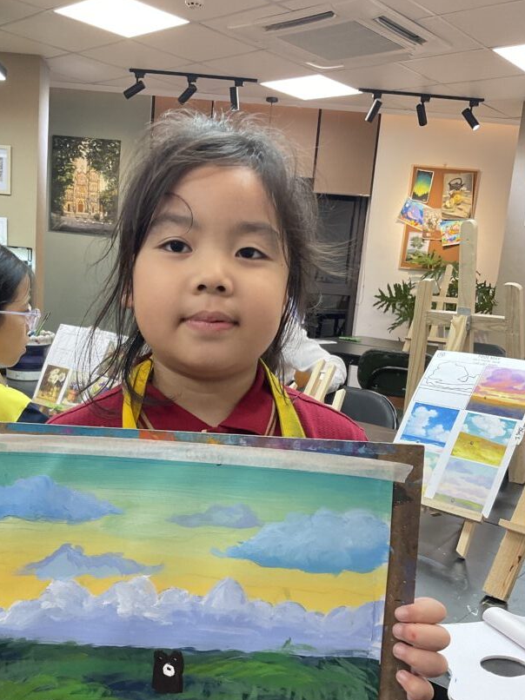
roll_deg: -5.4
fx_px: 728
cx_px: 212
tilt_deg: -11.5
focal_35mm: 36
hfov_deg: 39.5
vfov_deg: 51.1
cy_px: 417
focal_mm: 3
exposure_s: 1/77
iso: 64
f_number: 1.8
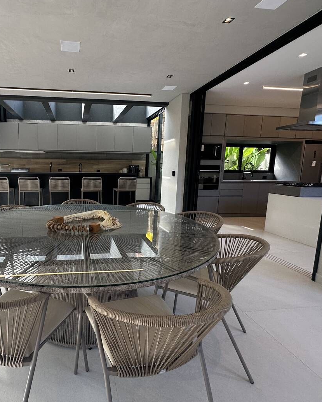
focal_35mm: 19
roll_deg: -0.5
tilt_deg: -7.1
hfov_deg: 68.3
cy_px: 199
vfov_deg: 83.3
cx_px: 101
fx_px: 226
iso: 160
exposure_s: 1/120
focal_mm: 2.22
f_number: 2.2
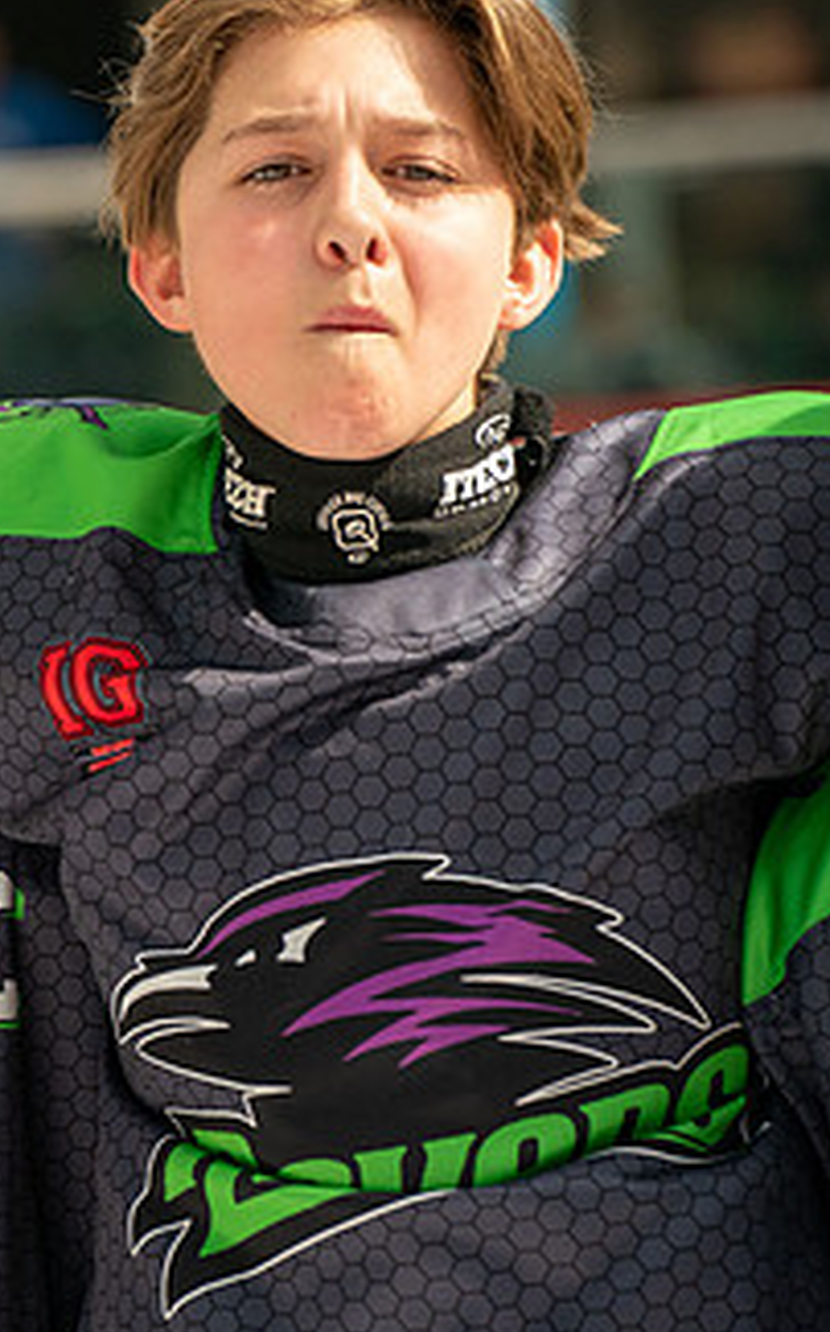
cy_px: 672
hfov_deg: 4.8
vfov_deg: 7.7
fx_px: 9934
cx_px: -255
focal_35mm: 274
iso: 2000
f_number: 4
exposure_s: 1/2500
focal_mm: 150
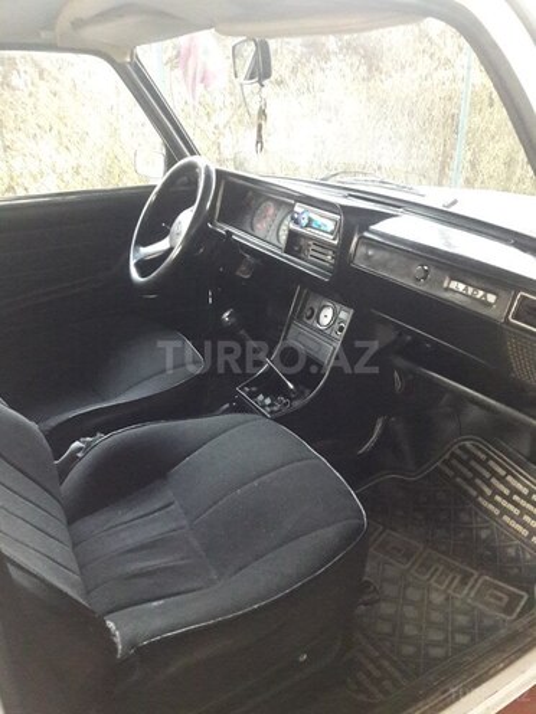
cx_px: 268
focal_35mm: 28
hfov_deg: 49.7
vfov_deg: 63.4
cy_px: 357
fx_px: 578
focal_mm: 3.7
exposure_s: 1/17
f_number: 1.9
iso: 800
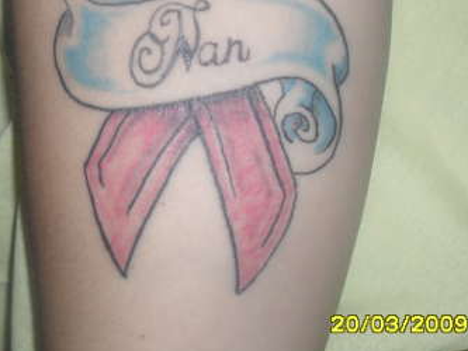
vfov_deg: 23.0
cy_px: 69
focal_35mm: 63
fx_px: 852
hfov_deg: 30.7
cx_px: 195
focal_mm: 6.3
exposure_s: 1/45
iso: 200
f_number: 3.2
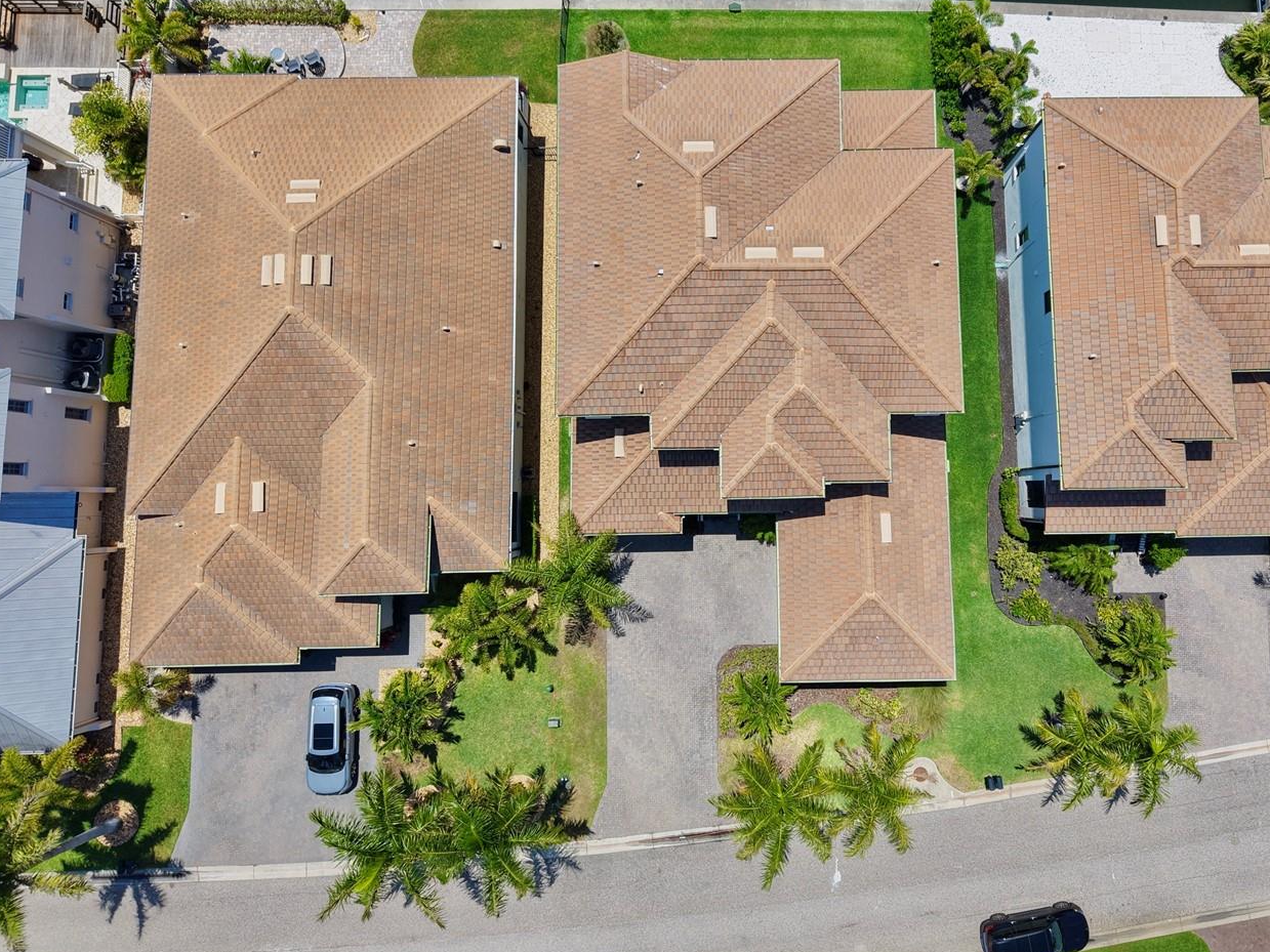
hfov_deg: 57.9
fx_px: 1137
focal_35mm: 31
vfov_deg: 45.0
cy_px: 344
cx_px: 762
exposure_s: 1/5000
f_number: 1.8
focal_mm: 8.67
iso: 160
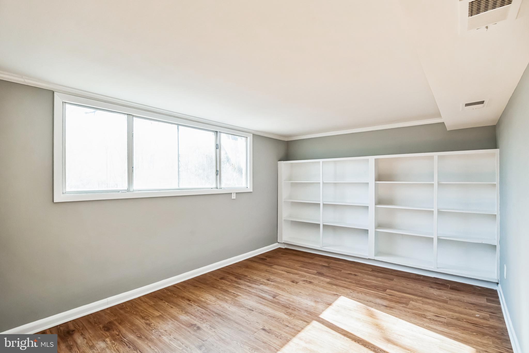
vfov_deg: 77.3
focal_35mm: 15
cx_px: 264
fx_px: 220
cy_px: 176
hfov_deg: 100.4
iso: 1250
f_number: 5.6
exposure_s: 1/400
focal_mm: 15
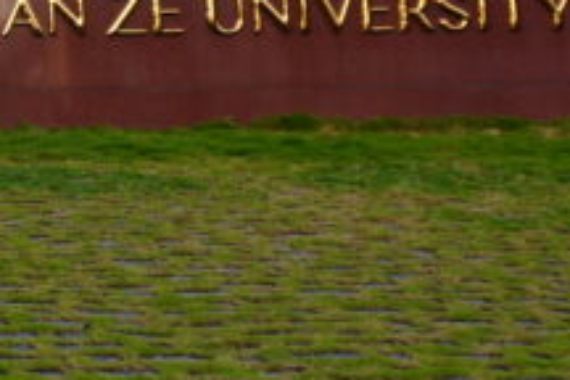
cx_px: -467
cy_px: -41
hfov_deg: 15.4
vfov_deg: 11.8
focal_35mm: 114
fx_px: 1805
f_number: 6.3
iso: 100
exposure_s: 1/100
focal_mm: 16
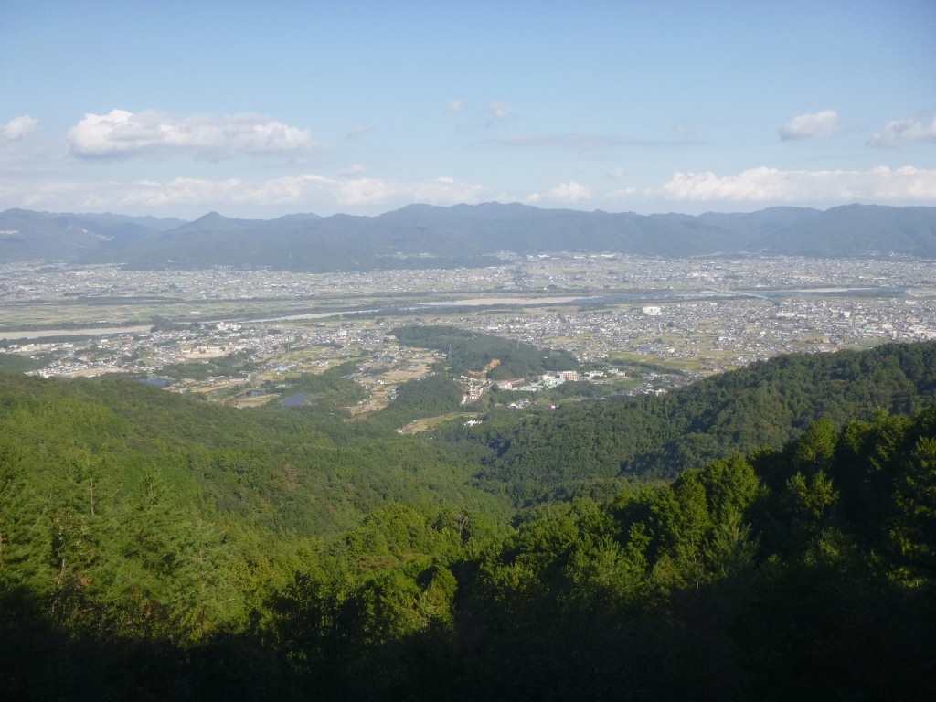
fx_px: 973
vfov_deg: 39.7
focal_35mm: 36
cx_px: 468
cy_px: 351
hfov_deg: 51.4
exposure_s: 1/400
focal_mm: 6.4
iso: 100
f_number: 4.4
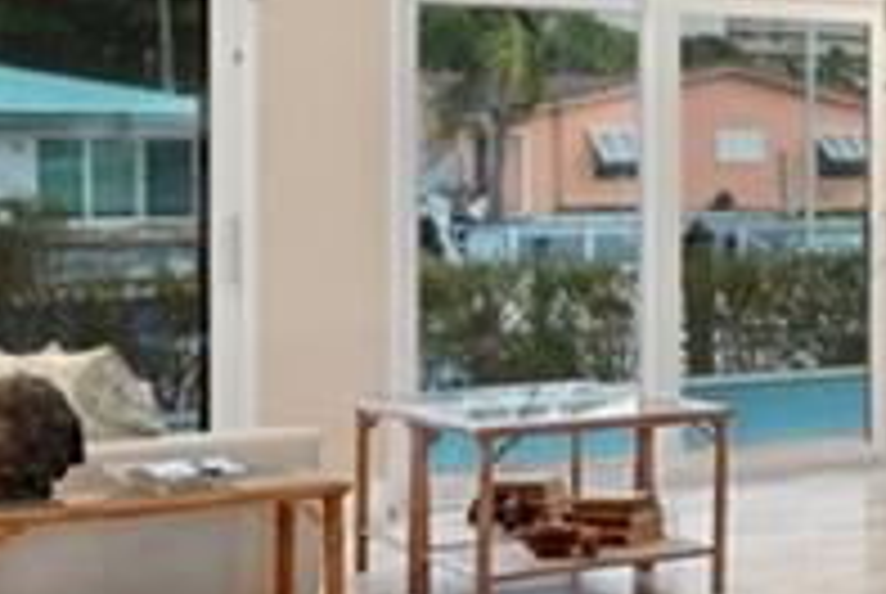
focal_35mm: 83
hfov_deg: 17.3
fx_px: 2046
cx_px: 1794
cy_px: 164
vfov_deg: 16.4
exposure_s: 1/2.5
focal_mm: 16
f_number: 8
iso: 250
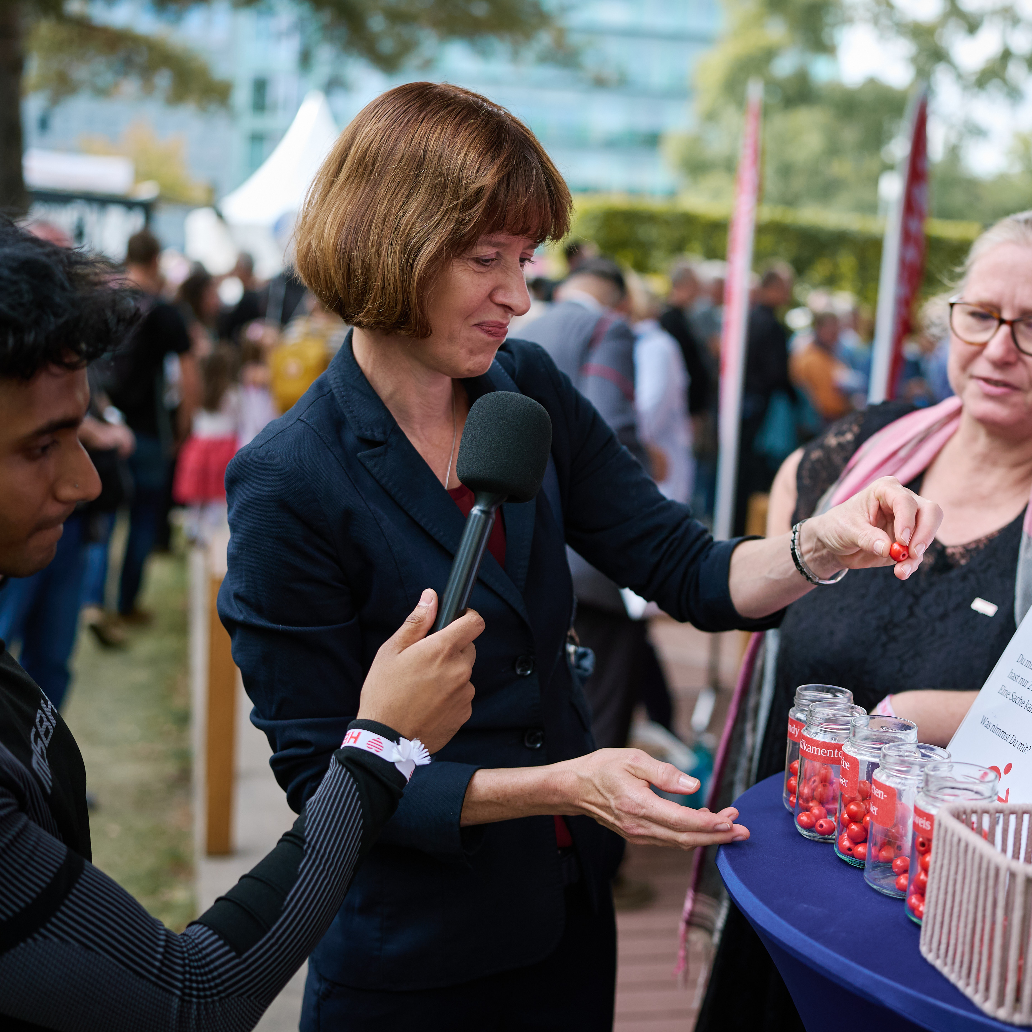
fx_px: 1619
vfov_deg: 35.3
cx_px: 627
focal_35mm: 48
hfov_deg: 35.2
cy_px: 550
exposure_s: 1/1000
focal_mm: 35
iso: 400
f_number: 2
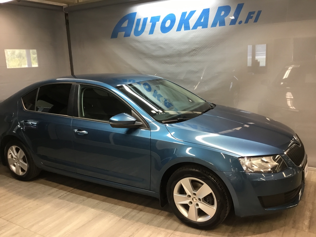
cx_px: 158
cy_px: 118
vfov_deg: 45.4
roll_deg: +3.9
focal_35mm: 31
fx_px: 283
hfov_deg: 58.4
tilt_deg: -12.3
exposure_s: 1/33
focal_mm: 3.3
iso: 100
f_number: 2.4
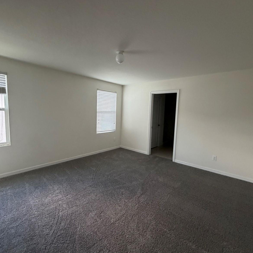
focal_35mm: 17
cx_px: 124
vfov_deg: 84.0
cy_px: 125
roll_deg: -2.1
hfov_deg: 84.0
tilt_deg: -3.0
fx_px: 141
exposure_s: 1/89
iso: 320
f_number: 2.2
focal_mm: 2.22
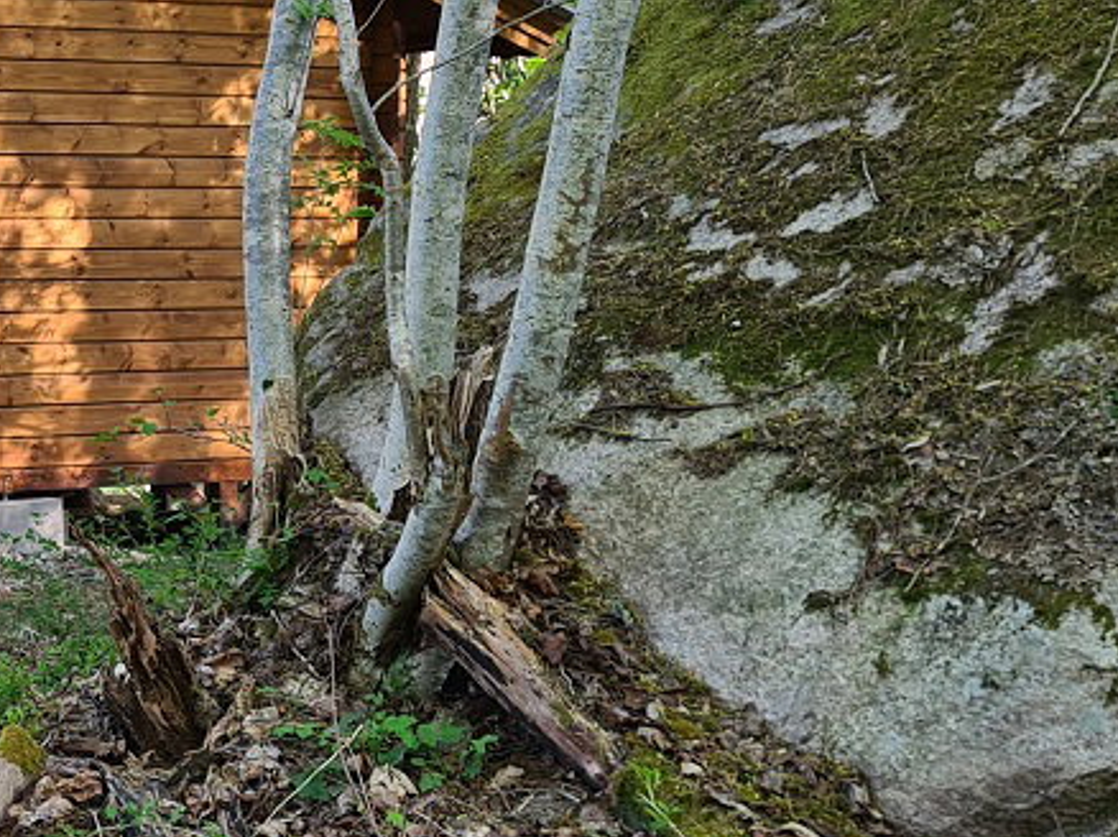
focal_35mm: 79
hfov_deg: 22.9
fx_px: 2550
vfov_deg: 18.6
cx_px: -188
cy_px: 311
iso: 50
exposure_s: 1/171
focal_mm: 5.4
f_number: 1.8
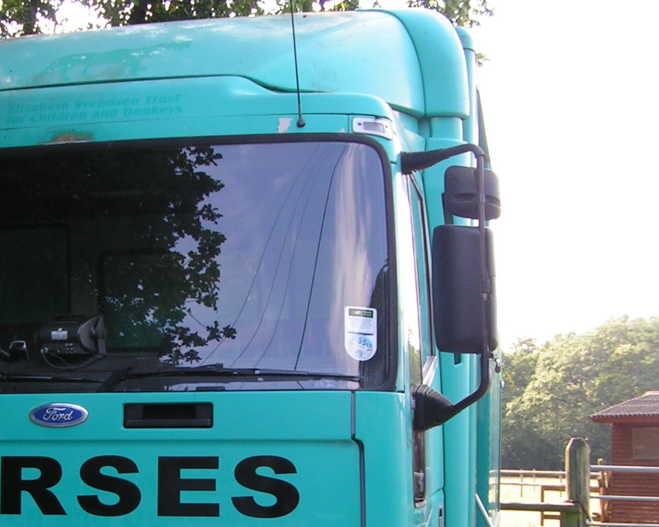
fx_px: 1346
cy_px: 399
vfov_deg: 22.0
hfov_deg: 27.1
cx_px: 165
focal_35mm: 69
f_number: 4
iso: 50
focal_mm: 5.8
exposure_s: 1/100
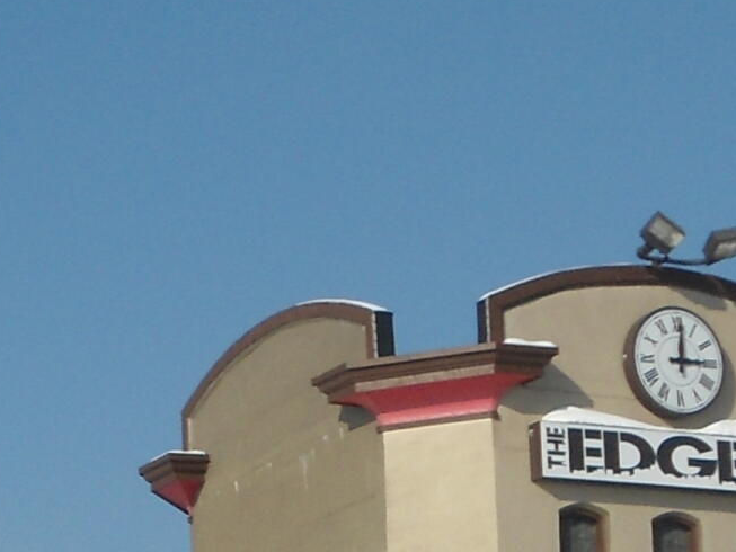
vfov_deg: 7.2
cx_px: -148
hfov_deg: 9.7
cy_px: 828
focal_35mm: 202
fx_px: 4296
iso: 80
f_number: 10
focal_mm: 7.9
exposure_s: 1/250
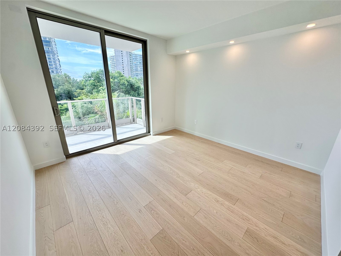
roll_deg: -0.7
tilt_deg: -18.3
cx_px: 170
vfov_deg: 85.7
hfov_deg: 102.1
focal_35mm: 14
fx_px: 138
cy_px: 128
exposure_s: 1/237
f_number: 2.2
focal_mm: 2.22
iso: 40
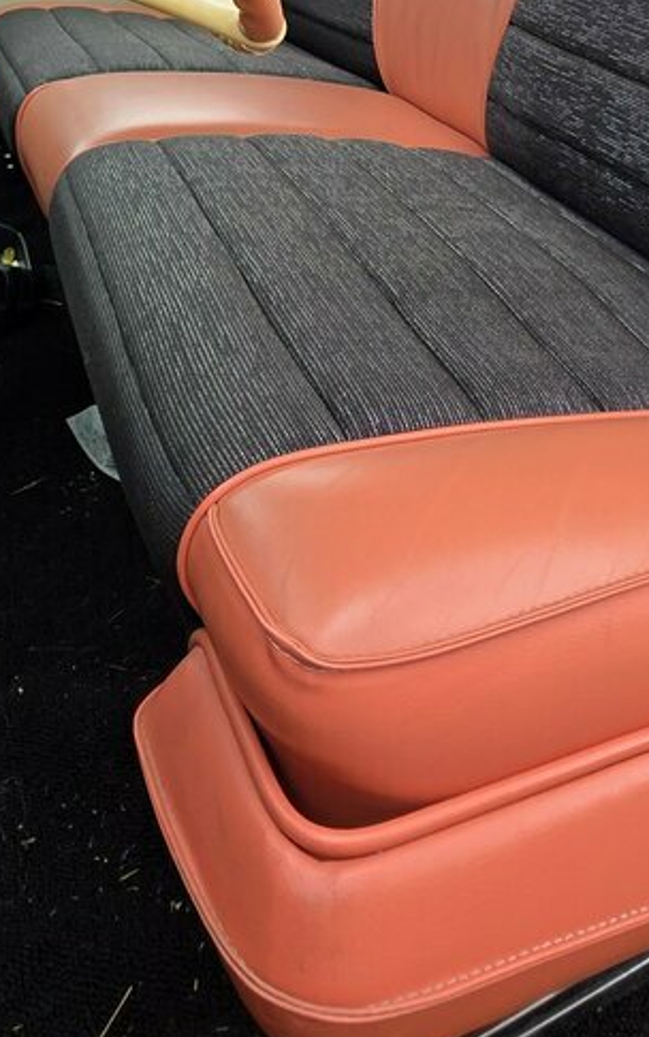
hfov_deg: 37.1
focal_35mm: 34
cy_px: 98
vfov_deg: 50.2
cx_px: 399
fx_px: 962
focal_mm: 2.2
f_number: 1.9
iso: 40
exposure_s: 1/461
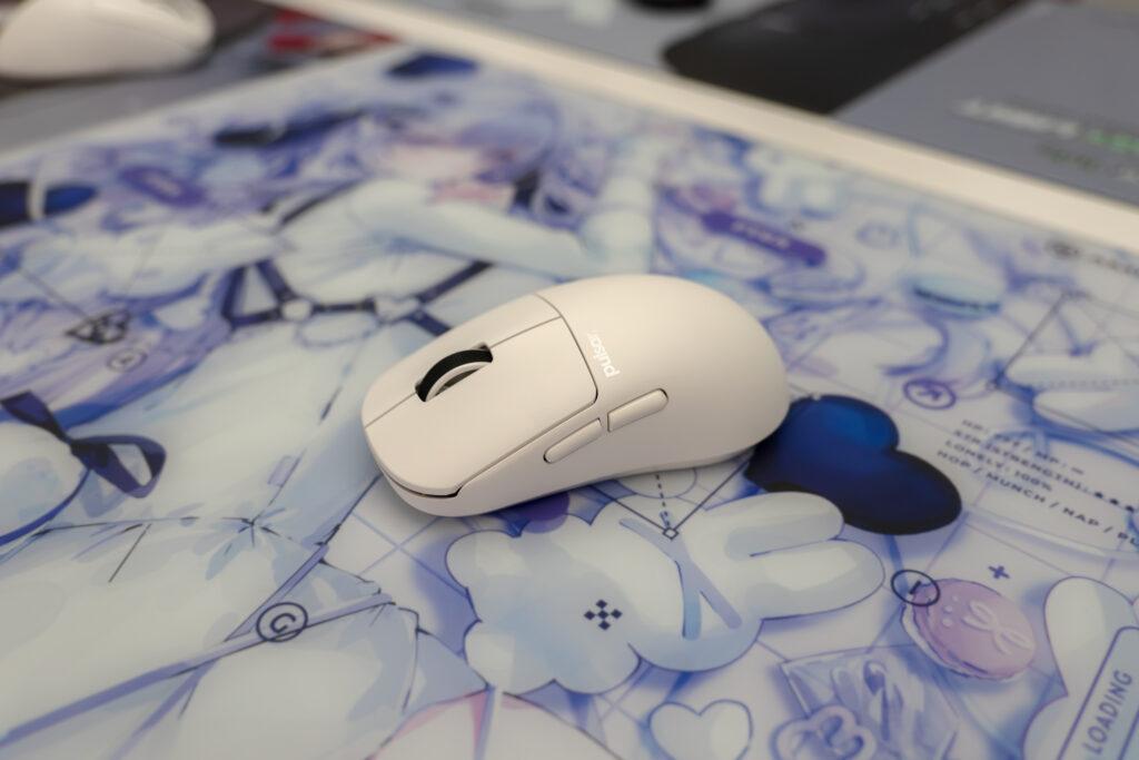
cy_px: 380
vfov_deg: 46.4
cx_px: 570
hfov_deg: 65.5
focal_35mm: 28
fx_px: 886
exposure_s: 1/640
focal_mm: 28
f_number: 4
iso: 800
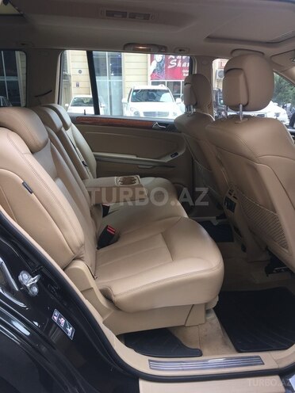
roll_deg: +0.9
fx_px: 330
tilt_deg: -14.9
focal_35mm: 29
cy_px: 196
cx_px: 148
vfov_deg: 61.7
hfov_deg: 48.2
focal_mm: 4.15
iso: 40
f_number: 2.2
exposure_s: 1/100
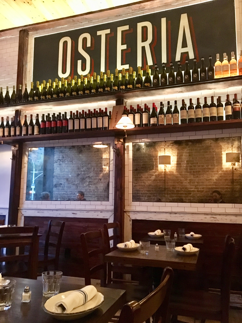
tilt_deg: +8.0
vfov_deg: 61.7
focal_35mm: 29
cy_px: 162
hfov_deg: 48.2
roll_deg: -0.1
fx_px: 270
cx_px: 121
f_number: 2.2
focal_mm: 4.15
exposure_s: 1/15
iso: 1250
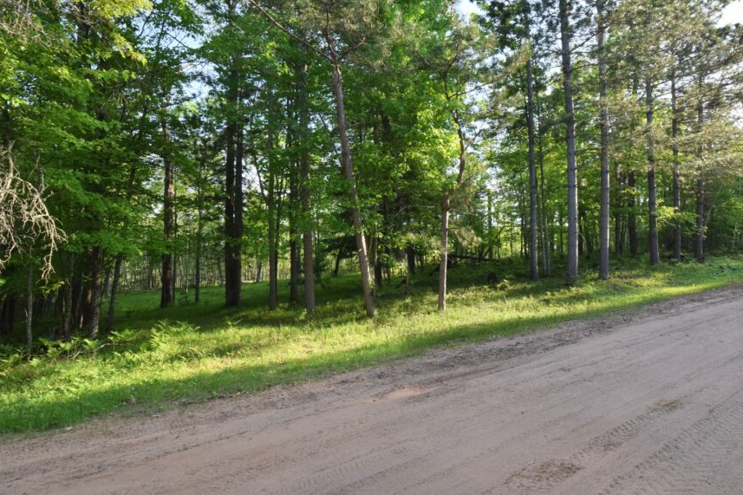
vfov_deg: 59.5
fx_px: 433
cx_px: 399
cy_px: 250
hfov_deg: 81.1
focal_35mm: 21
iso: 320
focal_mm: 10
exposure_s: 1/200
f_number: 9
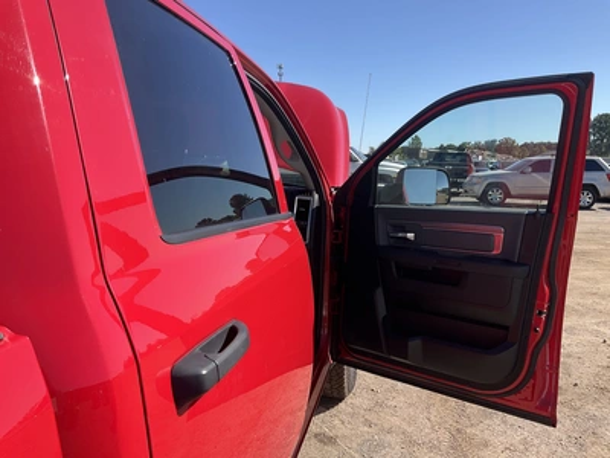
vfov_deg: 48.2
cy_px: 229
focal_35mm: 29
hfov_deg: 61.7
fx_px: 511
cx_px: 305
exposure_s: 1/1098
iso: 25
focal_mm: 3
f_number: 1.8
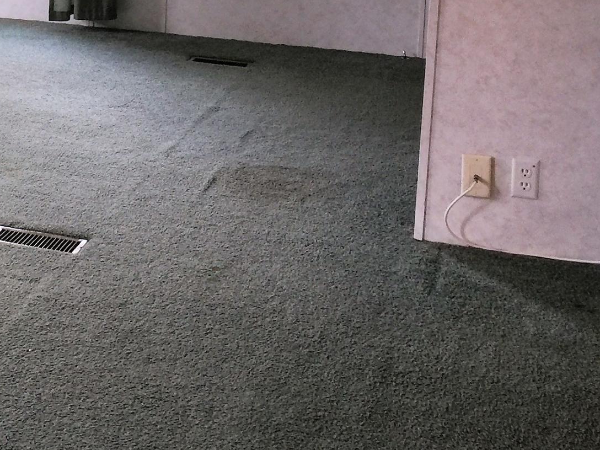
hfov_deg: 23.7
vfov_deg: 17.5
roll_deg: -2.2
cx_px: 42
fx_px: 1387
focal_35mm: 80
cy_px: -99
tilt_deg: -6.3
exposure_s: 1/30
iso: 40
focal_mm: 4.15
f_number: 2.2
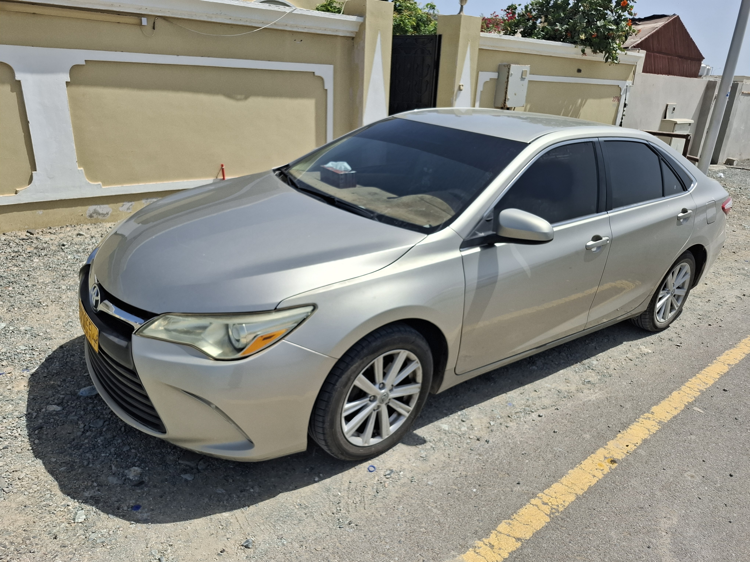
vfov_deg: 58.9
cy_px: 281
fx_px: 498
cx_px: 375
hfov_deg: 73.9
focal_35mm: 23
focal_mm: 5.54
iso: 50
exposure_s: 1/1678
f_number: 1.8
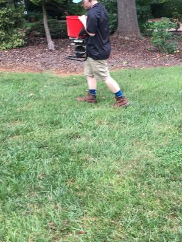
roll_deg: +6.6
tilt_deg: -17.8
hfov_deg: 28.4
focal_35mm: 51
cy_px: 97
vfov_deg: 37.3
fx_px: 357
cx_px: 123
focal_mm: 4.15
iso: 32
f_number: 2.2
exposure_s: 1/120
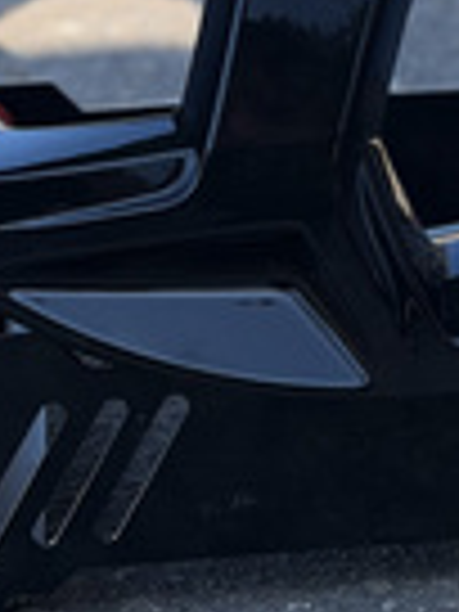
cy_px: -346
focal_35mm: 176
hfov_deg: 8.4
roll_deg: -1.2
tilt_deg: -3.9
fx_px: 3112
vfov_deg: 10.8
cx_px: 380
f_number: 1.78
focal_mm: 6.76
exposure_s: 1/1980
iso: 100
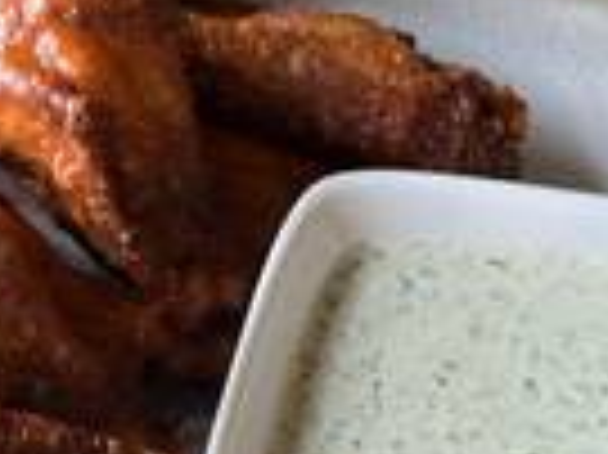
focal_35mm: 113
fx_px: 1983
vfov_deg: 13.0
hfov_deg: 17.4
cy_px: 427
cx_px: 311
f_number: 1.5
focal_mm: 5.7
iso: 200
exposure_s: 1/60
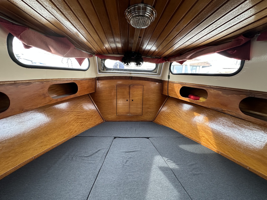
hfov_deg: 102.1
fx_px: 108
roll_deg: -2.5
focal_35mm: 14
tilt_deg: -8.2
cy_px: 100
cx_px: 134
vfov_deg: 85.7
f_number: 2.2
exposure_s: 1/99
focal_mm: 2.22
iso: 125
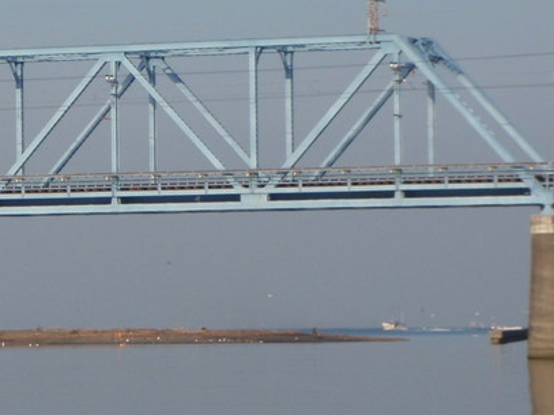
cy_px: 107
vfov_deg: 5.8
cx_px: -244
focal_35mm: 258
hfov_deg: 7.6
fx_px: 4128
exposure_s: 1/400
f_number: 5
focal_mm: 14.67
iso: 64
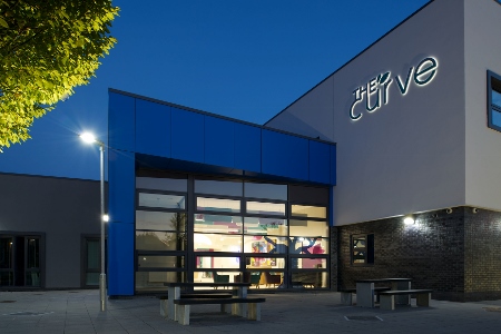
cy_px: 167
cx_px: 250
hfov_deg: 73.7
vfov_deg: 53.1
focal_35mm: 24
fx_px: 334
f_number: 11
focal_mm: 24
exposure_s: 2.5
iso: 50
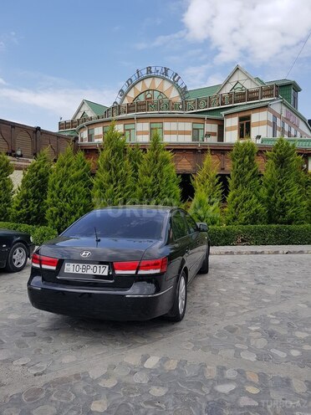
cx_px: 156
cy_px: 208
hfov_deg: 53.1
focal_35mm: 26
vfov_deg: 67.3
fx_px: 311
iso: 40
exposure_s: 1/2064
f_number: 1.7
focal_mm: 4.2
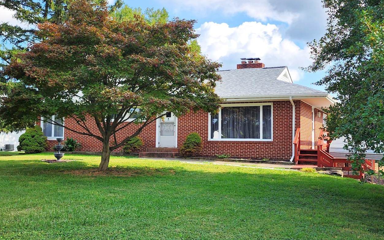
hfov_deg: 72.5
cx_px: 191
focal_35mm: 25
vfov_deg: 49.3
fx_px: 262
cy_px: 116
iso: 12
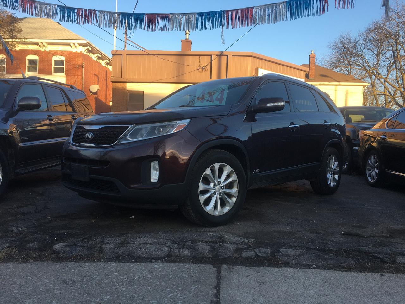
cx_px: 202
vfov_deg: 48.2
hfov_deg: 61.7
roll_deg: -1.1
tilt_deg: -1.0
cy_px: 152
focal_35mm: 29
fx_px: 339
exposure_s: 1/255
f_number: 2.2
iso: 25
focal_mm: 4.15
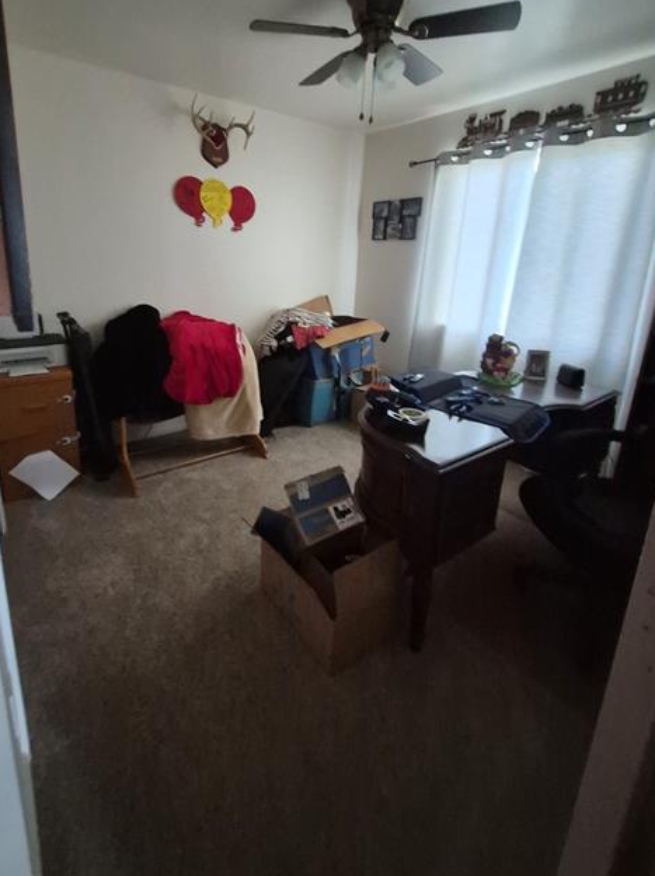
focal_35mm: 16
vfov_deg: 93.6
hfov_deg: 77.7
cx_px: 288
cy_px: 361
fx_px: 404
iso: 1250
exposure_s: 1/30
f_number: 2.2
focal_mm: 1.74
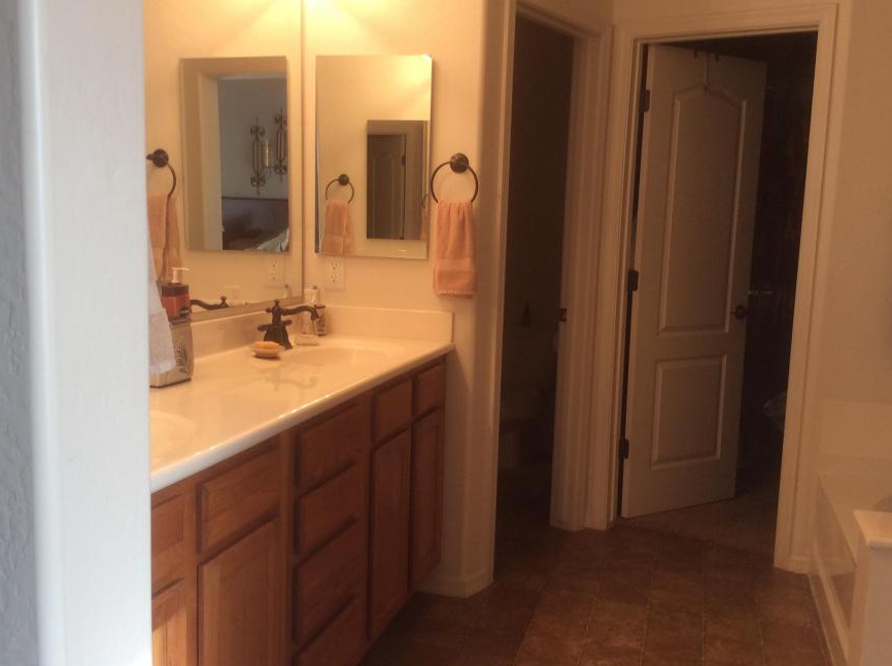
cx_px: 450
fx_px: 978
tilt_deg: -11.6
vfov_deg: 37.6
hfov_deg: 49.0
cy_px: 356
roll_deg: -3.1
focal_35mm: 38
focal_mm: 3.3
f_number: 2.4
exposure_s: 1/40
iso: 32
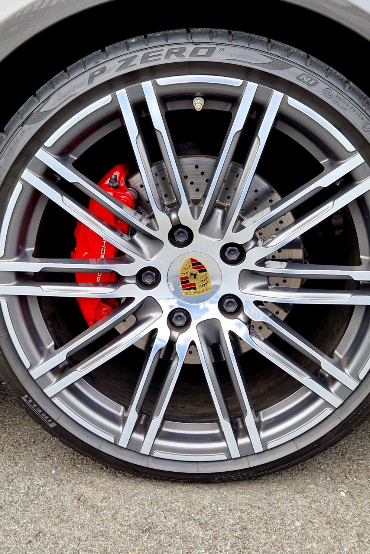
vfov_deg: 47.4
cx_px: 168
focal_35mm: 41
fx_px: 632
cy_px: 269
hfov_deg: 32.6
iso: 50
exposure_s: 1/180
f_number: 1.8
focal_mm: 5.4
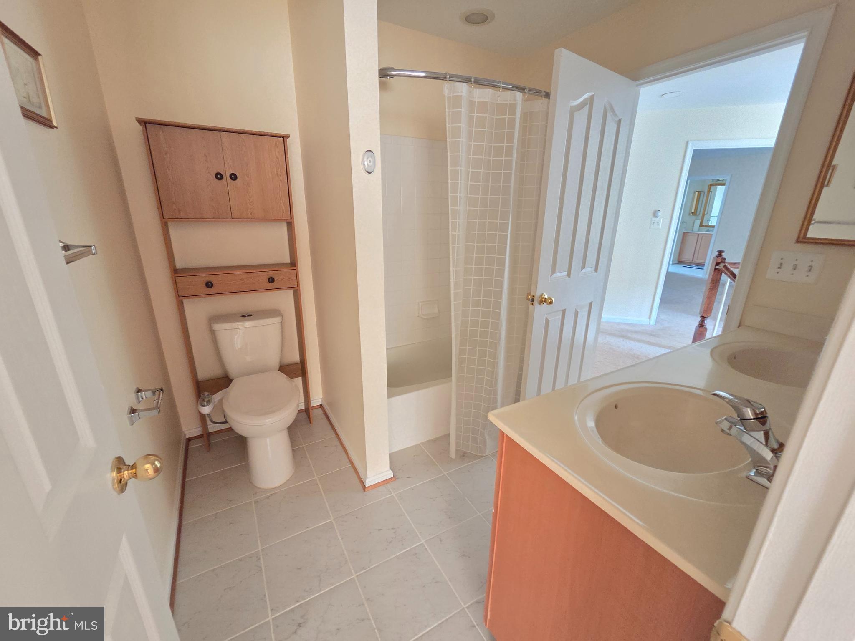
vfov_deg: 89.9
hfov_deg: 106.2
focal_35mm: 13
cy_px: 320
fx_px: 321
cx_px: 428
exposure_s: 1/40
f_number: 2.2
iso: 1250
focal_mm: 2.2
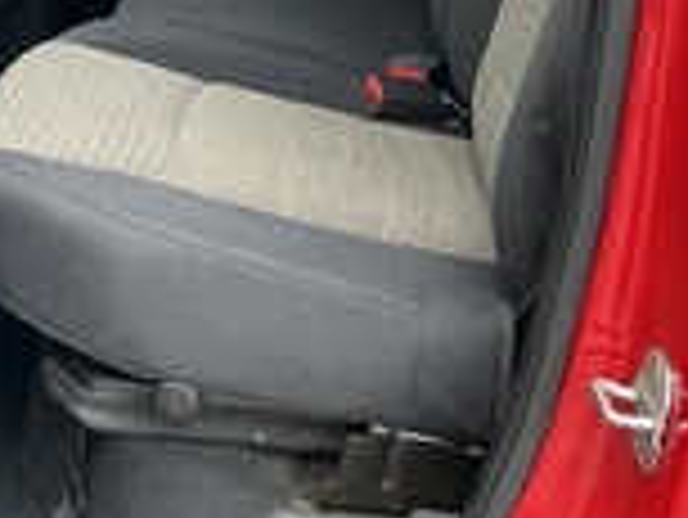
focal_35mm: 73
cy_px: 23
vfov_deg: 19.7
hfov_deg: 26.0
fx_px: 1452
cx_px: 94
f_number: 1.8
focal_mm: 3
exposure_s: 1/122
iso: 64
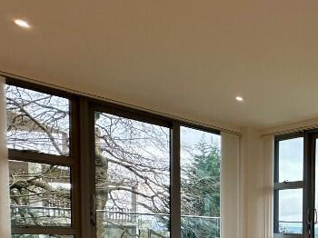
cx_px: 413
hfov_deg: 33.5
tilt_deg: -3.0
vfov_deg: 31.4
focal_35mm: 41
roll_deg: -1.7
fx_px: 376
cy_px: 257
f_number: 2.2
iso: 64
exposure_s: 1/100
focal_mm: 2.22
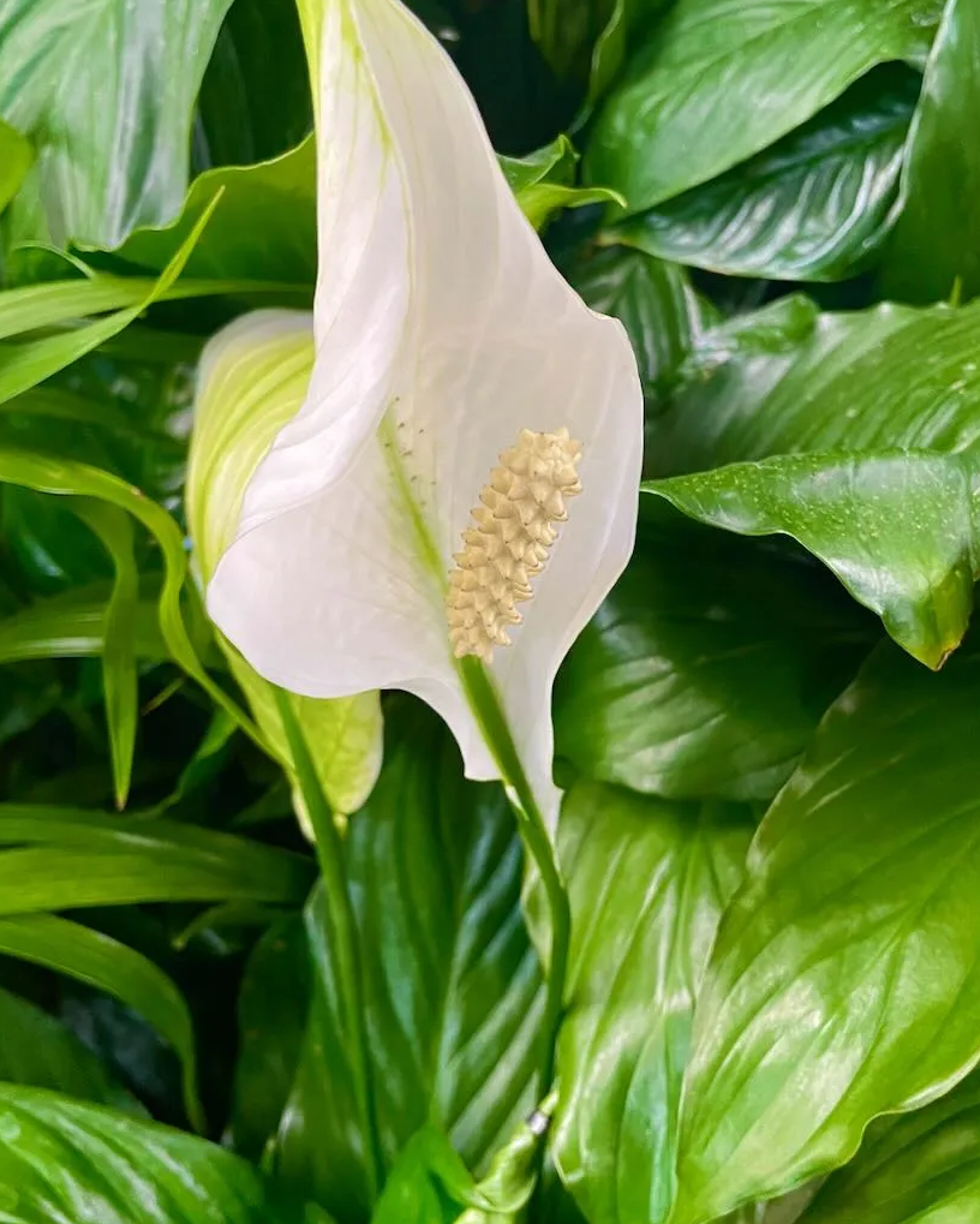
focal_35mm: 34
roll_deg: -1.3
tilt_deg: -28.3
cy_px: 614
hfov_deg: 43.3
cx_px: 563
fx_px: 1232
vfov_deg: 52.8
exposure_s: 1/60
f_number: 1.6
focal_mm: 4.2
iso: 320
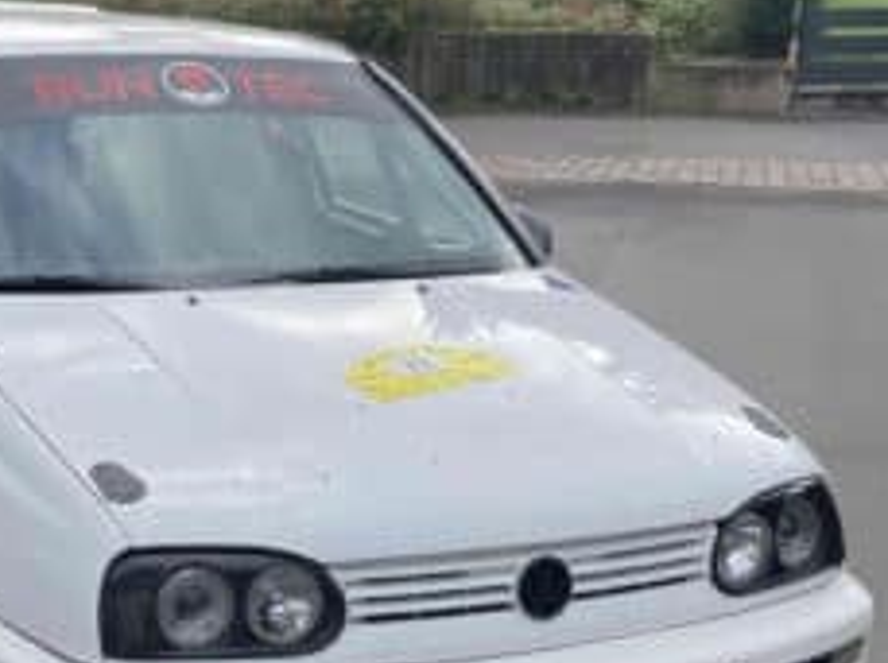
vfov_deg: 28.8
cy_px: 551
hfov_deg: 37.7
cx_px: 190
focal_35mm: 49
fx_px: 1255
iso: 32
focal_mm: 3.99
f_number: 1.8
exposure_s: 1/796
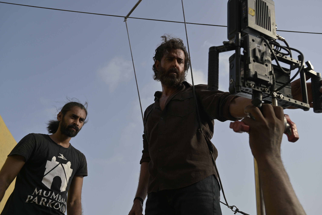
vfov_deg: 43.0
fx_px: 273
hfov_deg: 61.1
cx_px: 161
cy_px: 108
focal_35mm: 30
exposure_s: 1/640
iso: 100
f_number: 6.3
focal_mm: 30.5
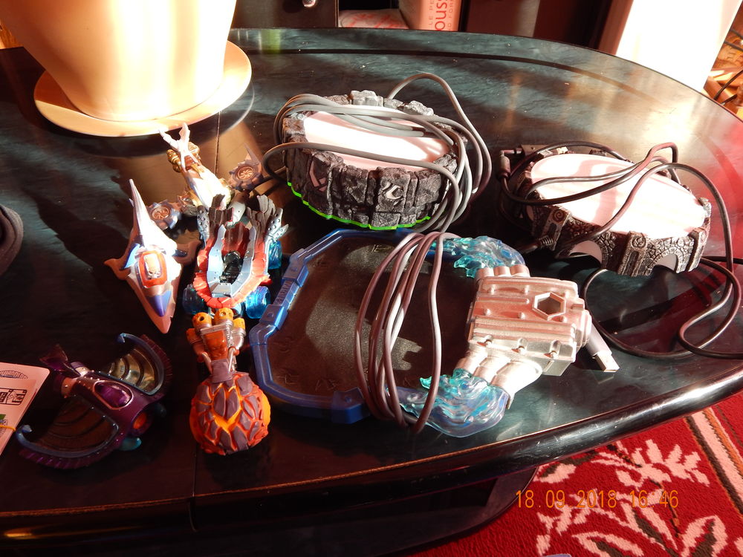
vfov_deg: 49.7
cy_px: 278
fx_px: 601
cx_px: 372
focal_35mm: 28
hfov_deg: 63.4
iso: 125
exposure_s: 1/40
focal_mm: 5.1
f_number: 3.2
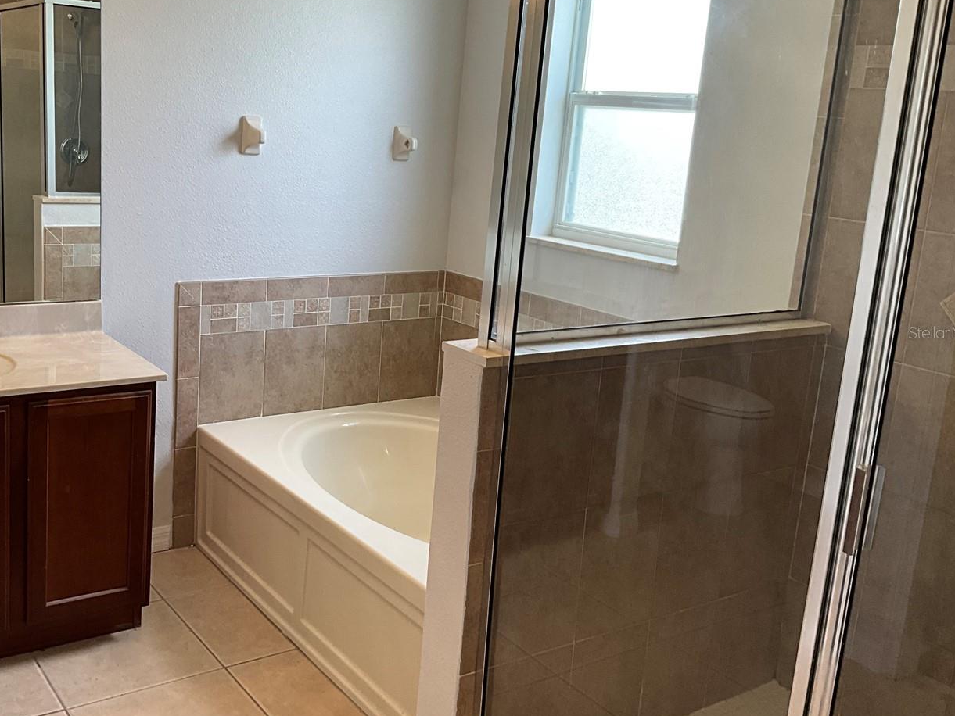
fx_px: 1048
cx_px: 357
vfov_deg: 37.7
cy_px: 332
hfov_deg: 48.5
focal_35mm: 38
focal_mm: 3
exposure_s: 1/120
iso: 64
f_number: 1.8
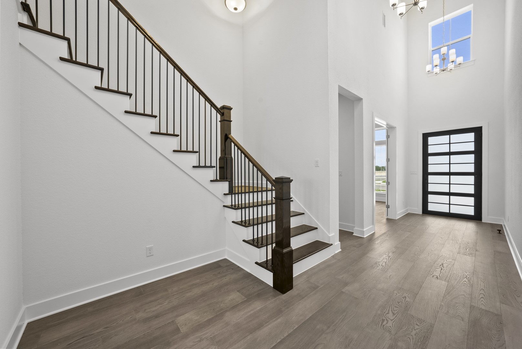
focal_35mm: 13
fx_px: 189
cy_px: 174
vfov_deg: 85.5
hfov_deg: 108.3
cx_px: 261
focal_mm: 13
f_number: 11
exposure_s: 1/4
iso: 500
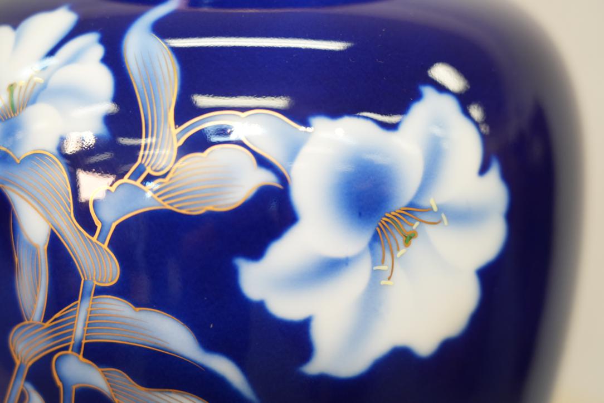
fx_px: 1762
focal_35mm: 105
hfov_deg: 19.5
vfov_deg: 13.0
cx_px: 302
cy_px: 202
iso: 2000
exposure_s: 1/125
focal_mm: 105
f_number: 4
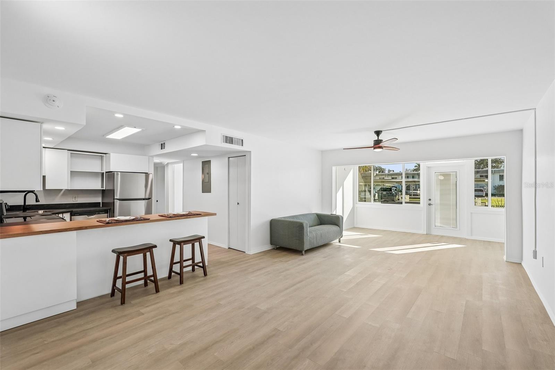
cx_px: 278
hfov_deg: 96.7
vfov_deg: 73.7
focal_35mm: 16
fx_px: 247
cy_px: 185
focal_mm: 16
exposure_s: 1/160
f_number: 8
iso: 400
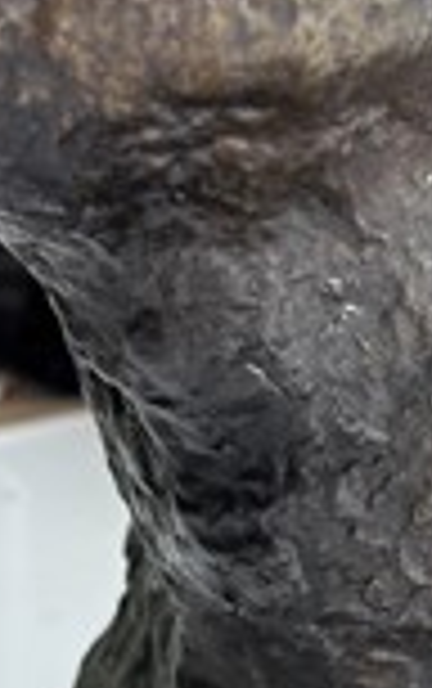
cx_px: 603
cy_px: 436
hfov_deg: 16.8
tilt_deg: -17.1
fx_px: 1352
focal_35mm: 72
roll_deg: -3.7
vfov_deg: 28.4
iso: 100
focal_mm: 5.1
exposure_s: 1/100
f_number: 1.6
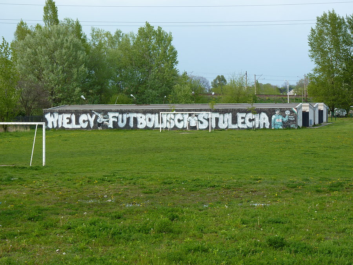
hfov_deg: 23.3
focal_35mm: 84
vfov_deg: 17.6
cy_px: 132
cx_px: 176
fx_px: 857
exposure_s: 1/160
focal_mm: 14.9
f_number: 4
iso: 80
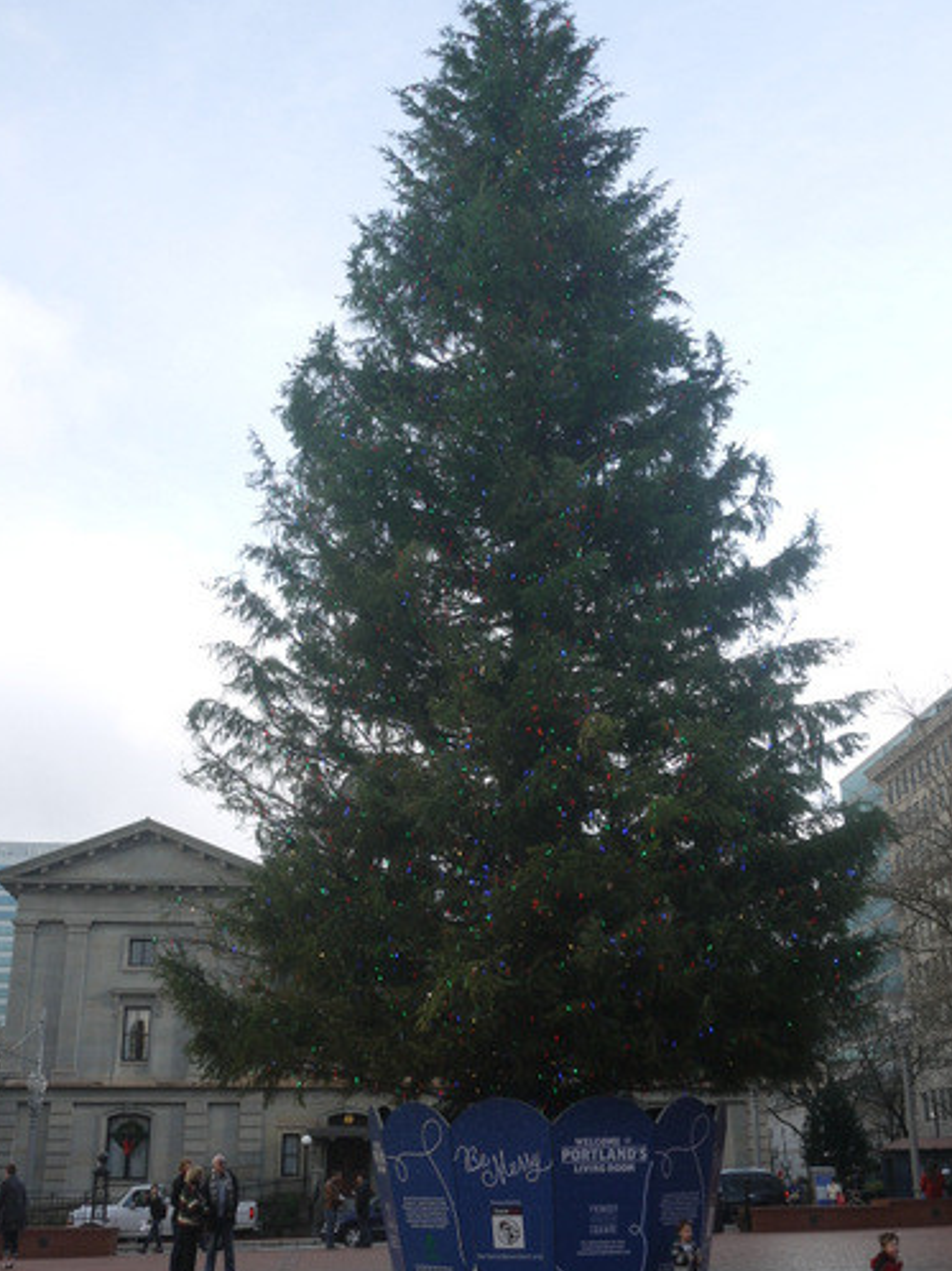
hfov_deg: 39.6
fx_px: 1321
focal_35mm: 36
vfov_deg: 51.3
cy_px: 689
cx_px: 495
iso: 100
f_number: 4.5
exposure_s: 1/400
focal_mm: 14
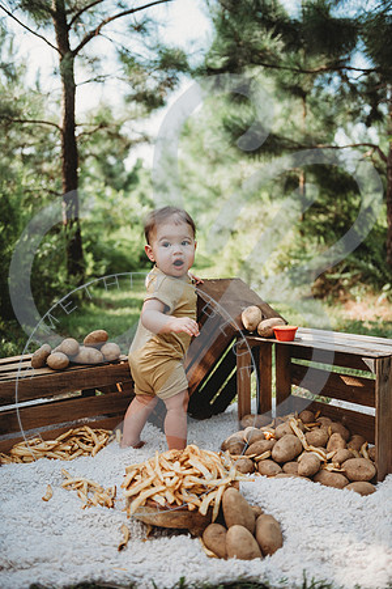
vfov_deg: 50.7
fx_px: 621
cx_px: 196
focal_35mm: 38
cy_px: 294
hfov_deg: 35.1
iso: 100
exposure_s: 1/320
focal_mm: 38
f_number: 2.8
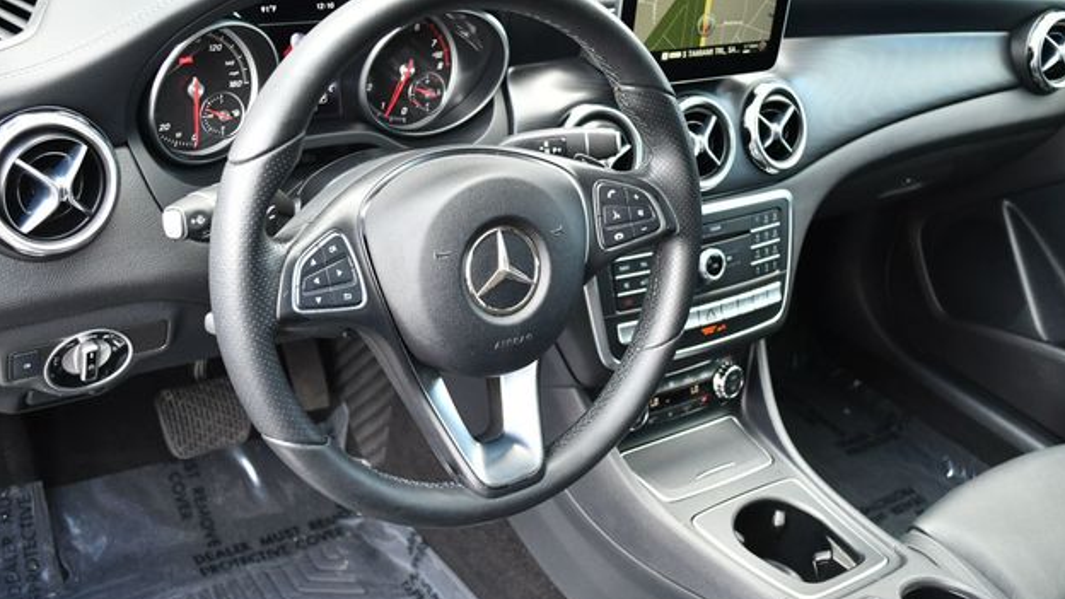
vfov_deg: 27.7
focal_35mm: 43
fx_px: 1214
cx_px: 539
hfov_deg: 47.4
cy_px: 253
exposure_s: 1/200
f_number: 3.8
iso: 800
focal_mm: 20
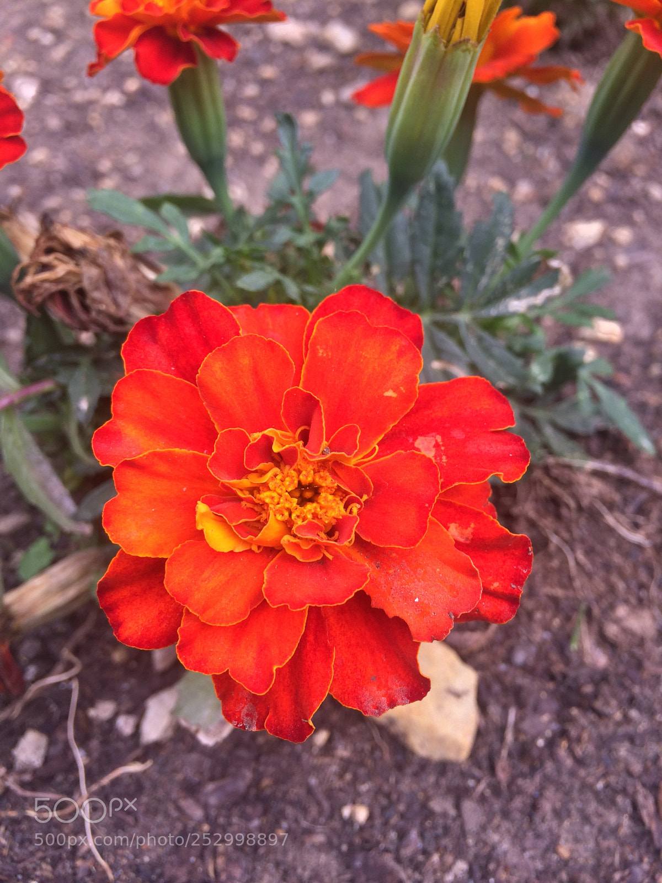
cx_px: 331
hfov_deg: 48.2
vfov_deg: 61.7
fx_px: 739
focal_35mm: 29
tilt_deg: -45.9
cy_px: 442
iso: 32
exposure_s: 1/398
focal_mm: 4.15
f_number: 2.2
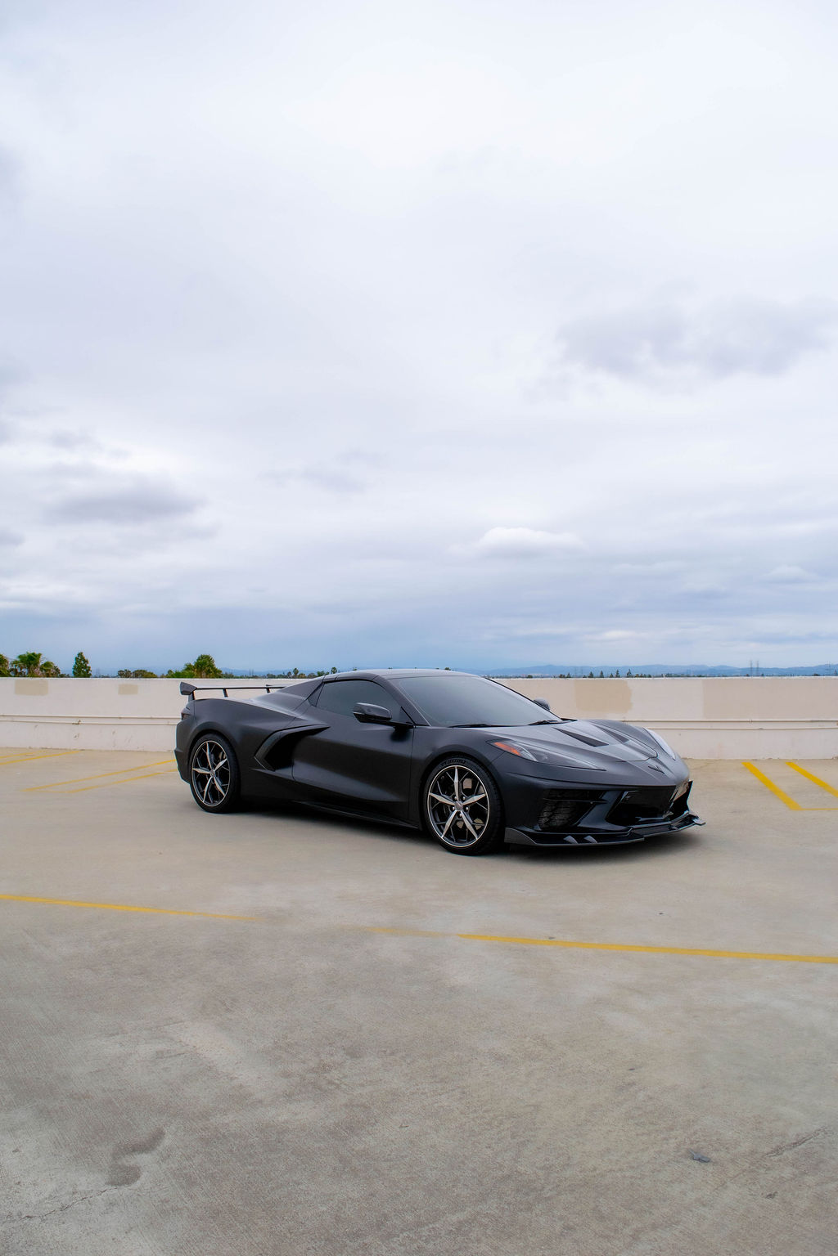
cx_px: 419
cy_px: 628
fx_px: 943
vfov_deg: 67.4
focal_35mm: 27
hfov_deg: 47.9
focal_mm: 18
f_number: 8
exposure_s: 1/2000
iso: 400
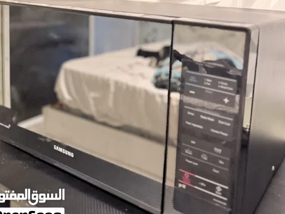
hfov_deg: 63.5
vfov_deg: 49.7
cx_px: 143
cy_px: 114
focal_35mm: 28
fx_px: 230
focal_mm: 6.76
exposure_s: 1/26
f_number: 1.78
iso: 1600
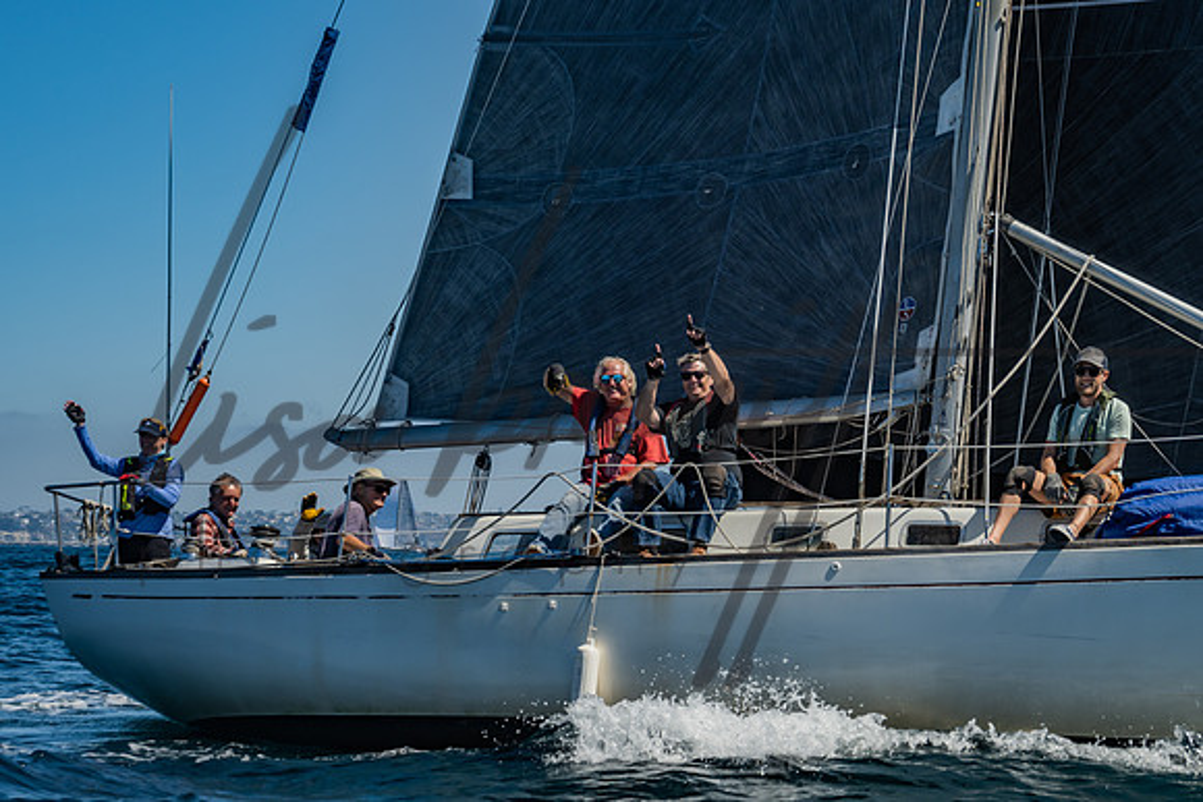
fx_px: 3684
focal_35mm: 110
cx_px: 681
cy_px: 318
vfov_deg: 12.4
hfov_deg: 18.5
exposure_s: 1/800
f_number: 6.3
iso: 160
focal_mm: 85
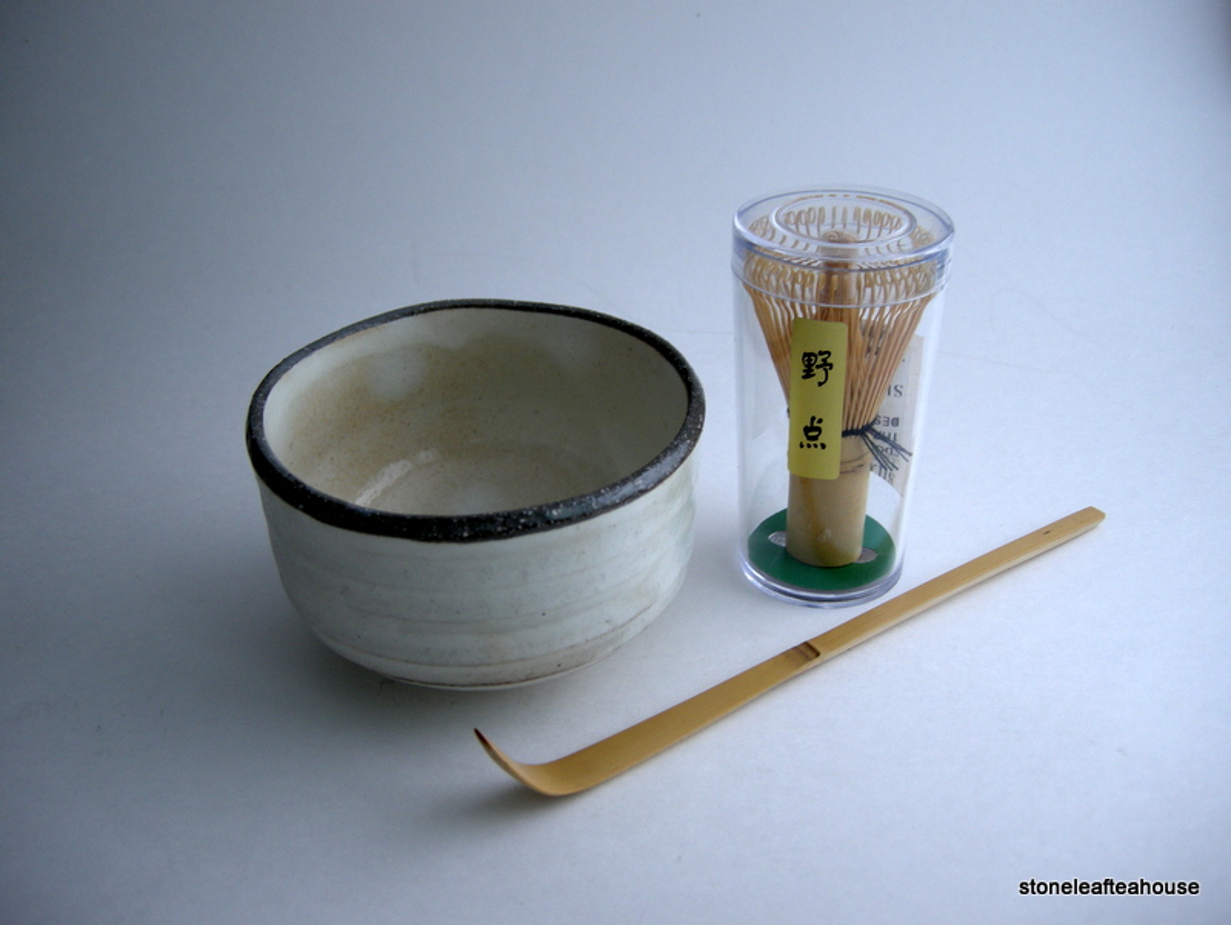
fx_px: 1245
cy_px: 462
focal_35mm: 35
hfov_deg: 52.6
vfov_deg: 40.7
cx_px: 616
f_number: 2.7
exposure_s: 1/69.2
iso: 64
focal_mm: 7.5
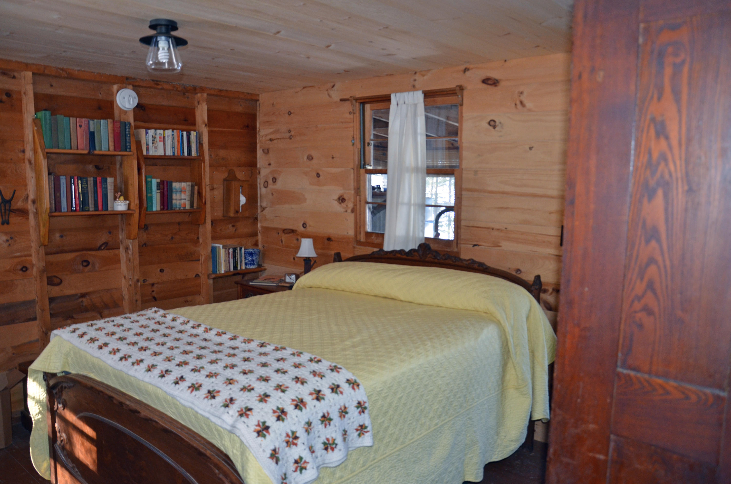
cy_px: 242
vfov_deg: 47.7
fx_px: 547
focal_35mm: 27
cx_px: 366
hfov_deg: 67.5
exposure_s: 1/60
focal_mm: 18
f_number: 3.5
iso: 800
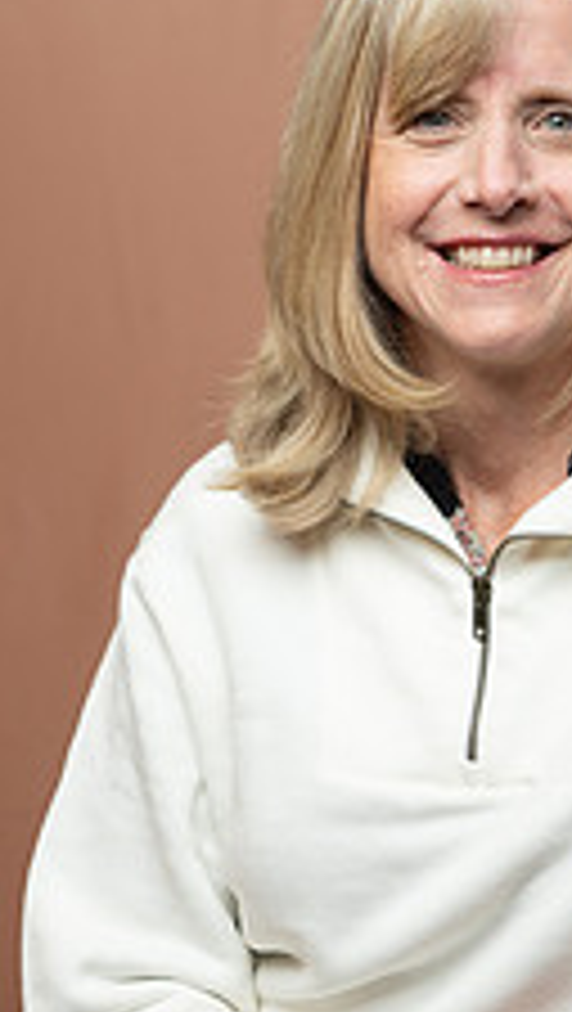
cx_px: 558
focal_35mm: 136
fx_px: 3657
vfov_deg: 15.7
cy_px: 657
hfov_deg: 8.9
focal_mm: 65
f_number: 4
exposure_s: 1/160
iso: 320
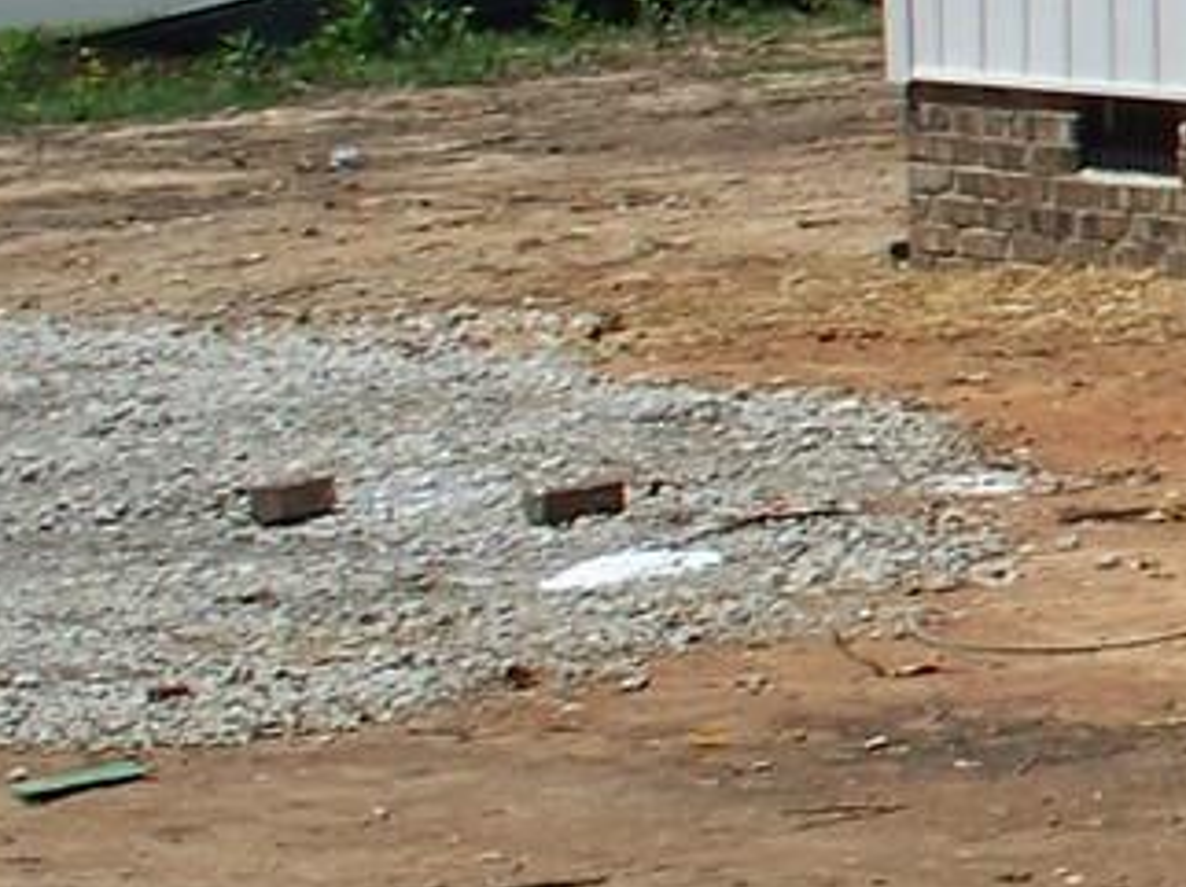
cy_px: -217
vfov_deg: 6.4
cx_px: 3459
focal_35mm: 229
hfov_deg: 7.6
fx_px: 7840
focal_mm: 7.54
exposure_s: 1/800
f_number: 5
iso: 64
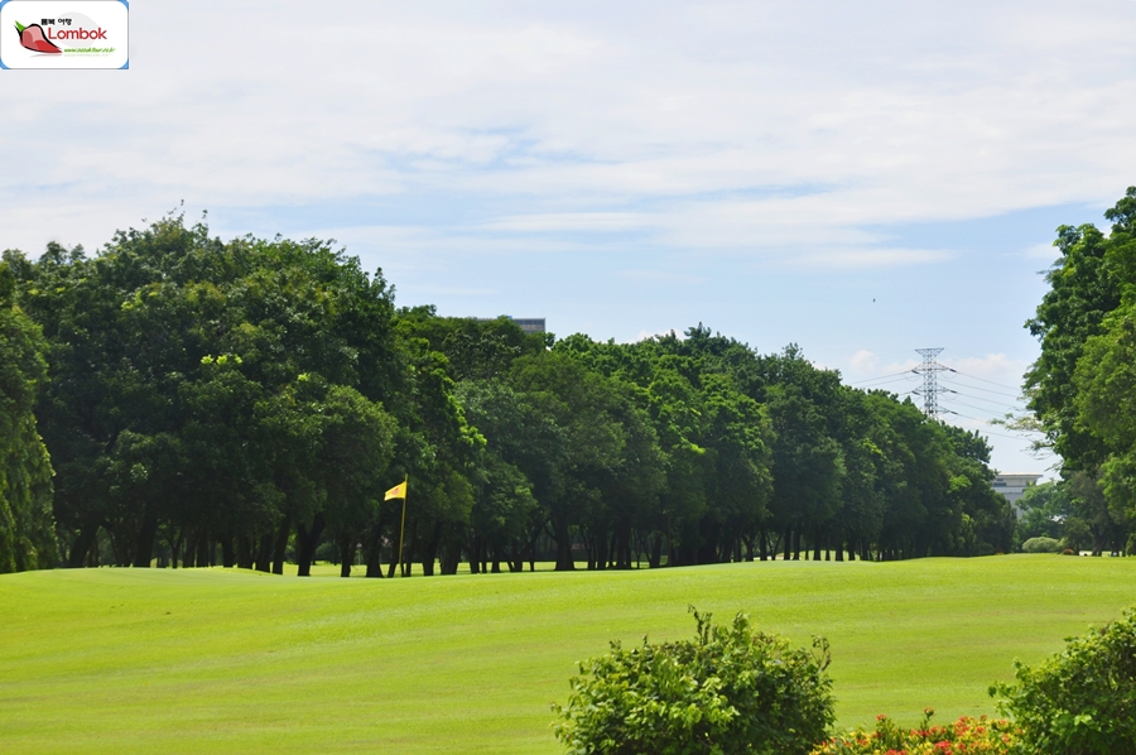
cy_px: 378
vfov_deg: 14.7
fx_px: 2931
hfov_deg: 21.9
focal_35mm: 93
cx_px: 568
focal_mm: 62
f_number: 10
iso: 200
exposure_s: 1/320
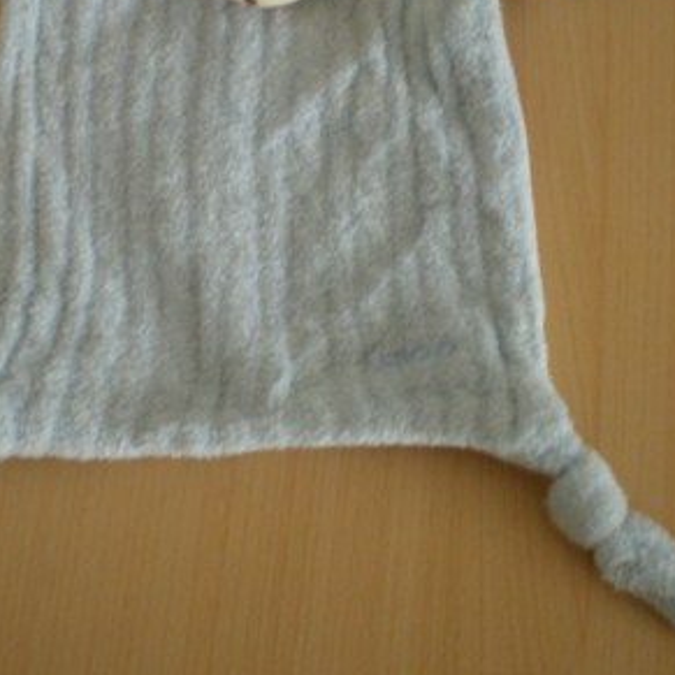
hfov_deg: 28.5
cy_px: 202
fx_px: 1324
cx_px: 248
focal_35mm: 60
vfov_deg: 28.3
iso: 301
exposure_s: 1/8
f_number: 3.1
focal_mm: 6.3
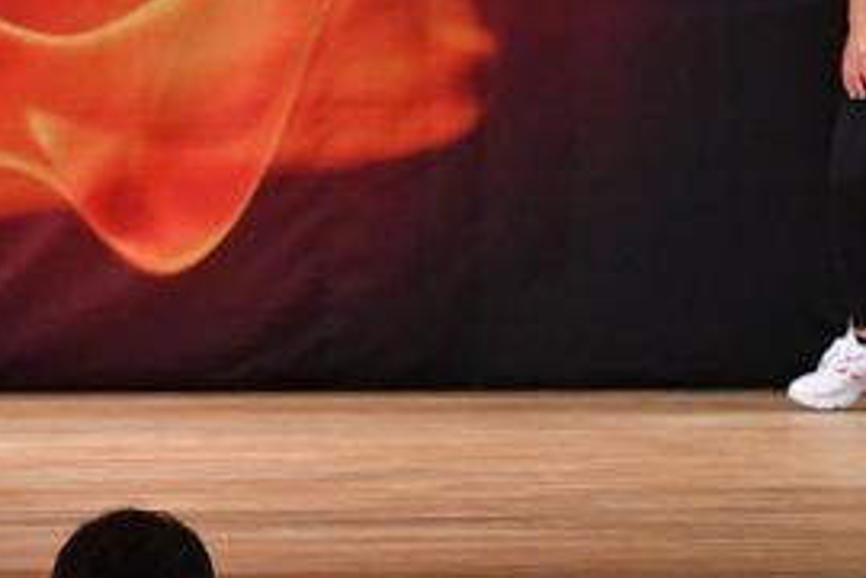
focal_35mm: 525
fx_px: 12628
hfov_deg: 3.9
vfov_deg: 2.6
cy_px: 22
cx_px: 601
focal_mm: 122
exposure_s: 1/400
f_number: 5.6
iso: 3200
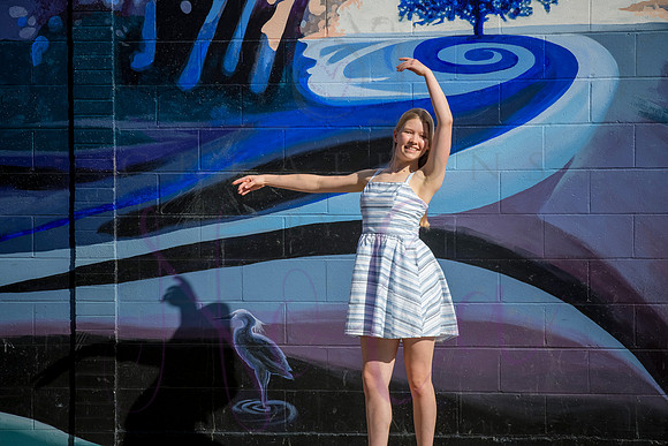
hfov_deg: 16.4
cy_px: 223
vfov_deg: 11.0
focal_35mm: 125
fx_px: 2320
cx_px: 334
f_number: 10
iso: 400
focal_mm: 125
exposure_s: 1/1000
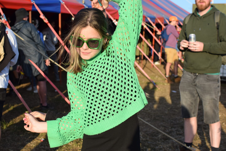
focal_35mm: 52
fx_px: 330
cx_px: 113
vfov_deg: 25.8
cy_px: 76
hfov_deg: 37.9
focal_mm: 35
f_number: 5
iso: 400
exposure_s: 1/1250
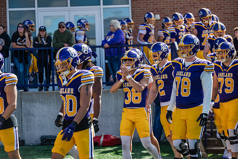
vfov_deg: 12.5
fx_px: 727
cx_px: 119
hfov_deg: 18.6
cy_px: 80
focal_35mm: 110
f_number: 3.5
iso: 100
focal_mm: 110
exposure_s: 1/400
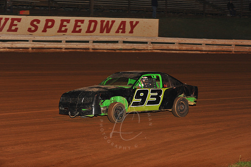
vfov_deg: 13.7
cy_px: 84
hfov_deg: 20.4
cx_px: 126
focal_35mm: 100
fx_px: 697
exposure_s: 1/320
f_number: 6.3
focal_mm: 100
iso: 1000
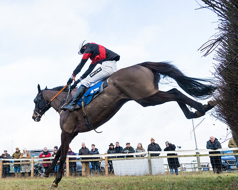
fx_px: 303
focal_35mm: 43
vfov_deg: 34.7
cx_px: 68
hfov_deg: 41.9
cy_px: 76
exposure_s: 1/1600
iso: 2000
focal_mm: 32
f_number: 8
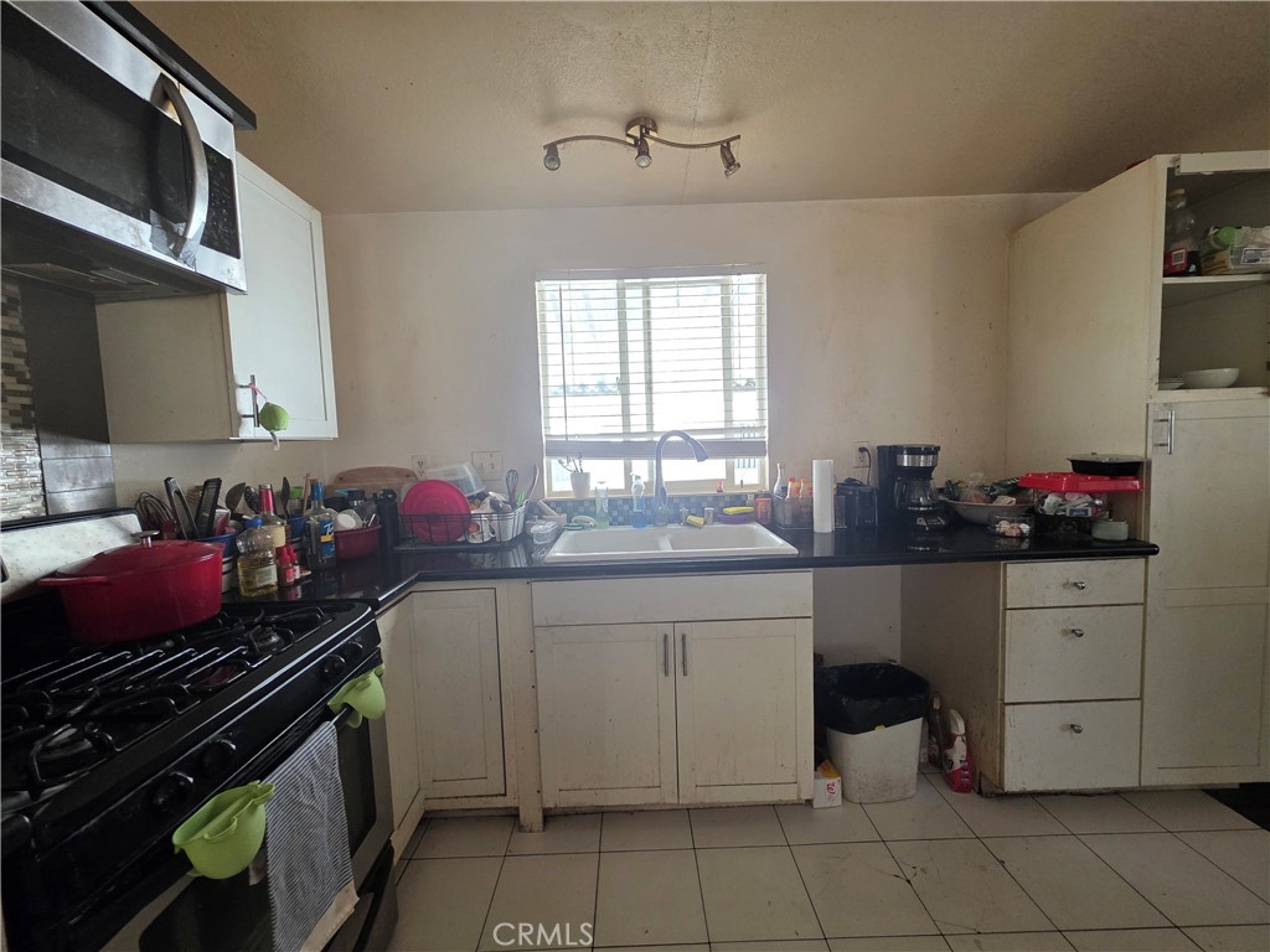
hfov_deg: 106.2
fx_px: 477
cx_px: 635
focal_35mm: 13
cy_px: 476
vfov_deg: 89.9
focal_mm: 2.2
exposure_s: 1/120
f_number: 1.9
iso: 250
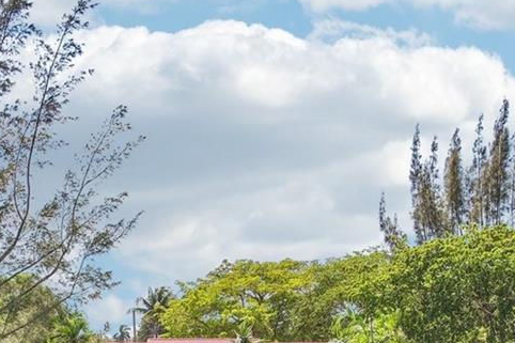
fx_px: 1044
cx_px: 208
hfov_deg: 27.7
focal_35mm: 73
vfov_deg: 17.6
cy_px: 437
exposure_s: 1/1500
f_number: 2.8
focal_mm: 8.4
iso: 100
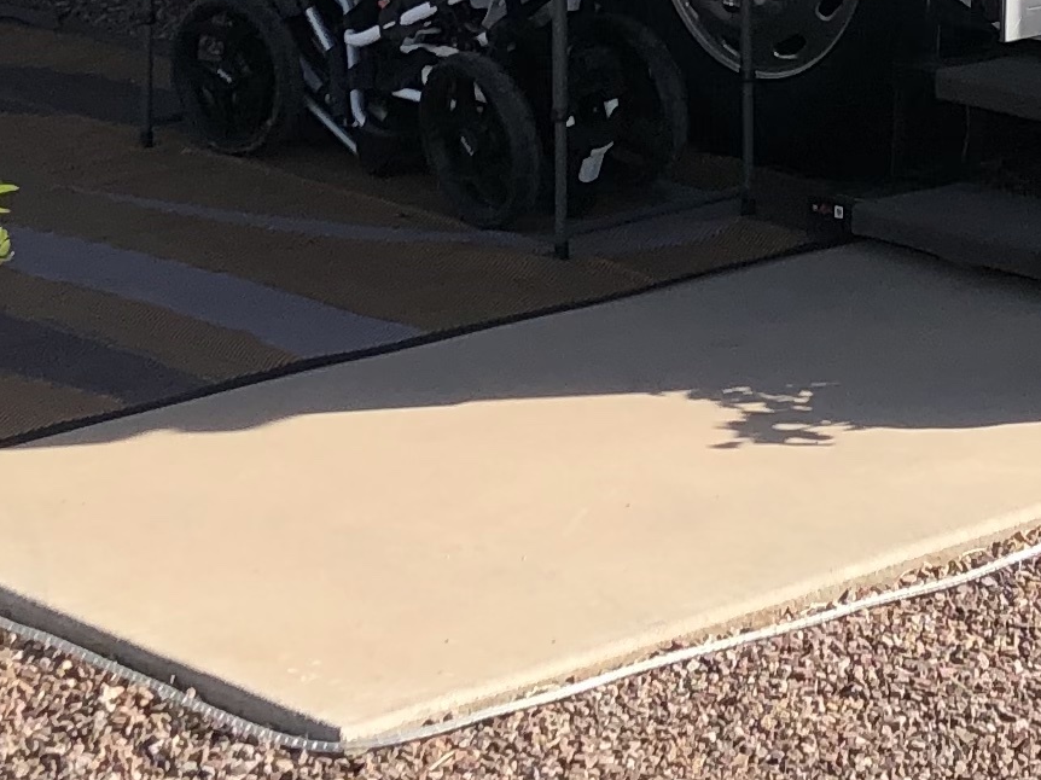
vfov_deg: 11.0
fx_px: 3938
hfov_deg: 15.0
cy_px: -298
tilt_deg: -6.3
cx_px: 633
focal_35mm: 131
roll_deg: +0.5
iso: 20
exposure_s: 1/1297
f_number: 1.8
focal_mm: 4
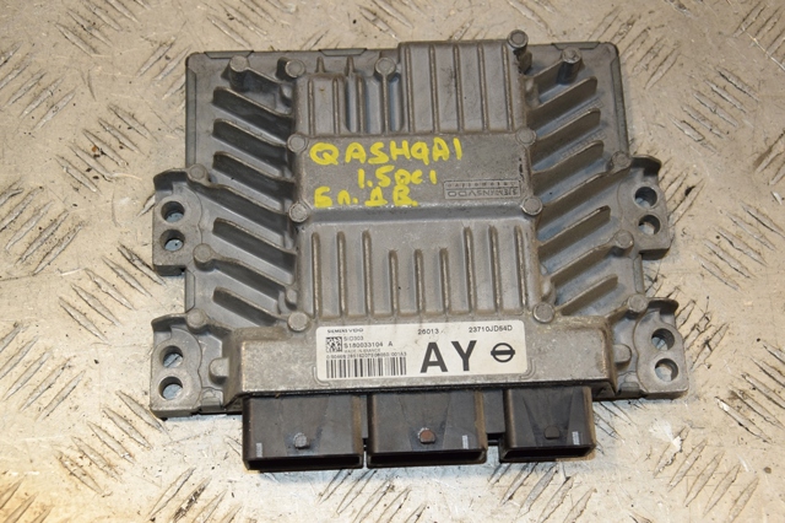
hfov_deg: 31.9
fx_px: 1373
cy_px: 262
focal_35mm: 63
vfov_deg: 21.5
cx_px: 392
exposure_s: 1/200
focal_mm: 42
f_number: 6.3
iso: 800
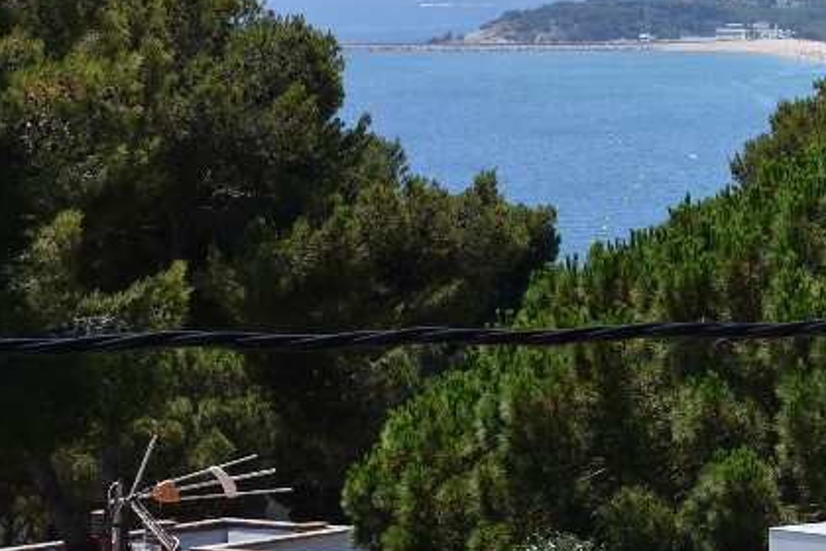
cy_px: -12
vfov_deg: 6.0
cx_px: 905
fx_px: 5208
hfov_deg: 9.0
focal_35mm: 227
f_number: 8
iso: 160
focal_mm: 62
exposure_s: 1/500
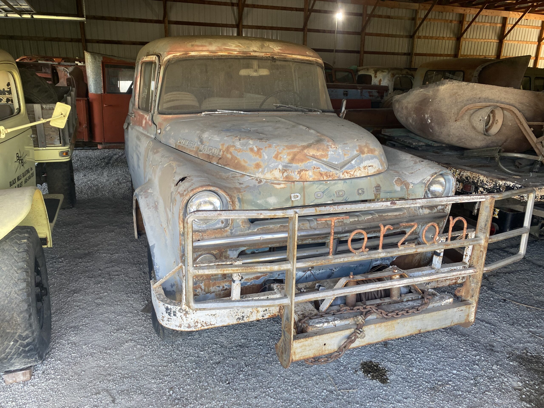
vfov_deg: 53.1
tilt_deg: -17.4
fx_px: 409
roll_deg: -1.3
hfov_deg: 67.3
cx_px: 272
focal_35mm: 26
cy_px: 204
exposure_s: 1/120
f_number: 1.8
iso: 100
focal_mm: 4.25
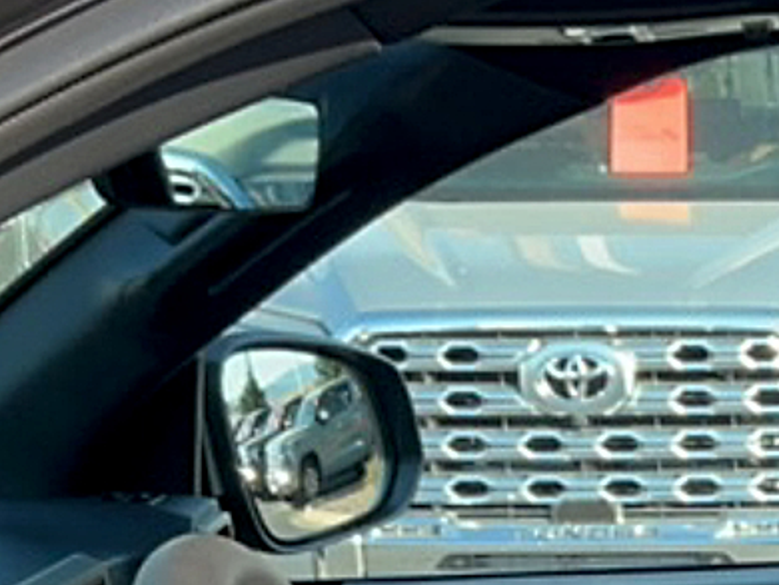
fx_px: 2770
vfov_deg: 11.2
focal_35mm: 123
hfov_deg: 15.0
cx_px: 1113
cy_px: 1056
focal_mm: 3
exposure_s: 1/181
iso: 20
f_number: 1.8
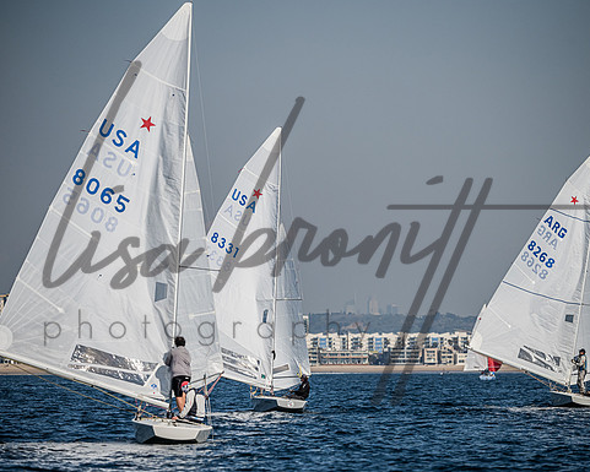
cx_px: 316
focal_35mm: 278
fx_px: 4855
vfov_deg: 5.6
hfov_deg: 7.0
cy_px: 236
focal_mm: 240
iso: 400
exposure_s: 1/8000
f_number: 5
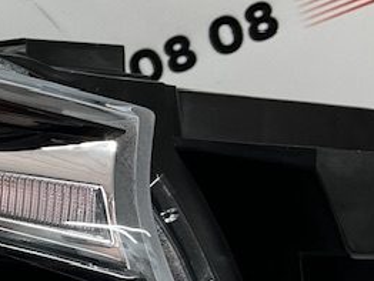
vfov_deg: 11.5
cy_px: 317
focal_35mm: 127
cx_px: -283
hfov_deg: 13.9
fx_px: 1373
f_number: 1.6
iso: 80
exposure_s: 1/121
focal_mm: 5.1
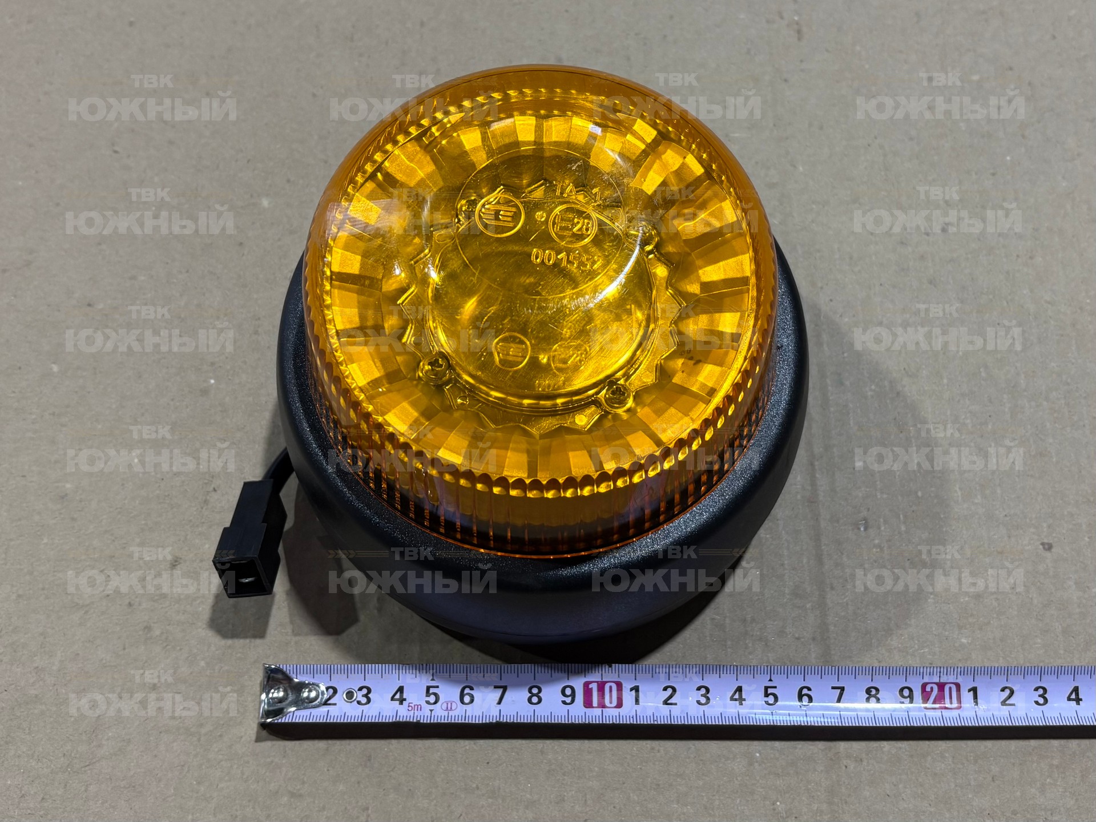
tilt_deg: -67.3
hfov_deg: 67.3
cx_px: 548
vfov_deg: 53.1
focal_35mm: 26
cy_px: 411
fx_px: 823
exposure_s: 1/50
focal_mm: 5.96
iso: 64
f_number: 1.6
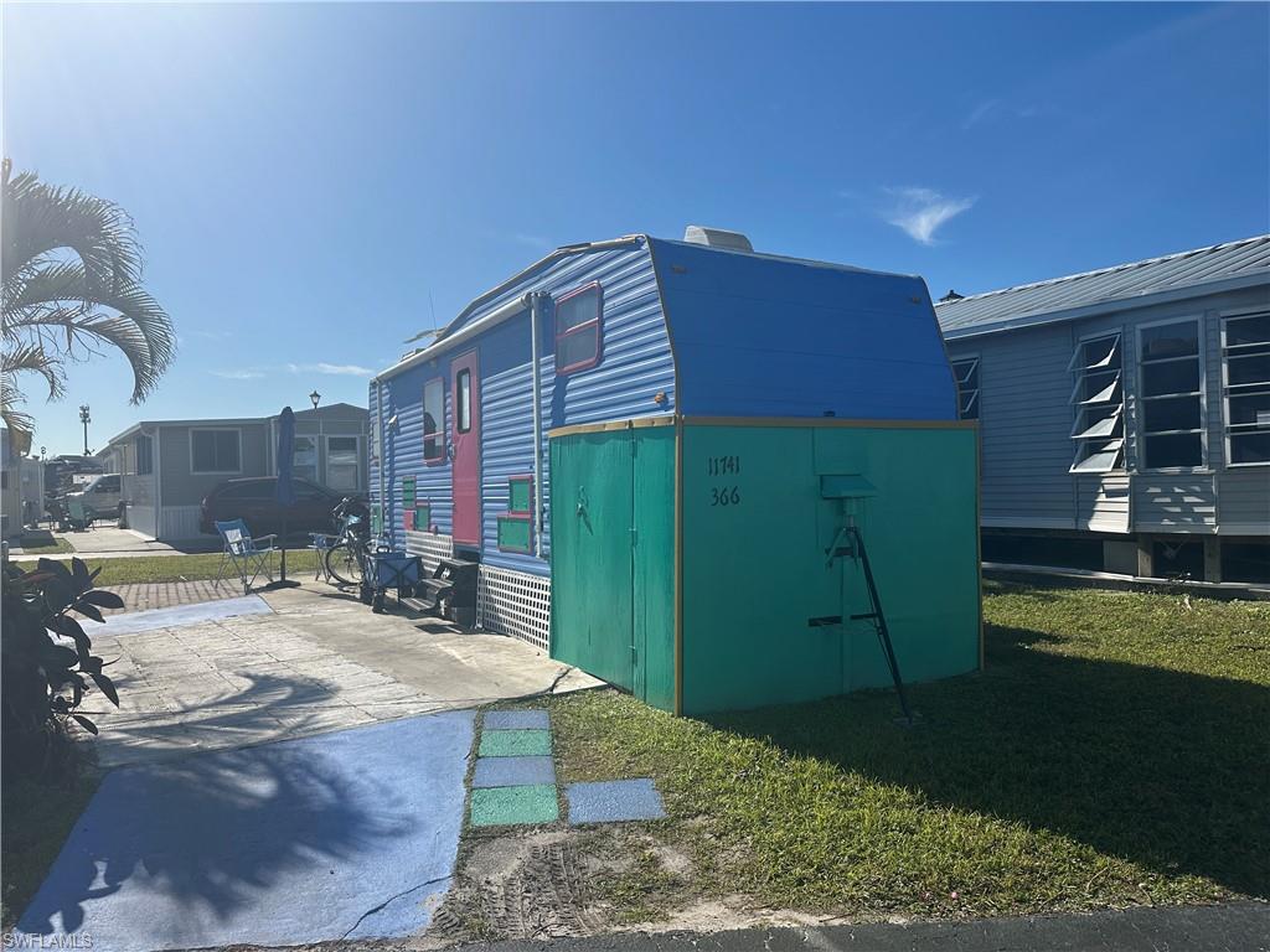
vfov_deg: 56.8
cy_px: 476
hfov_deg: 71.6
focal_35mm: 24
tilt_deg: +0.5
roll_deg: +0.8
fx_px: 881
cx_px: 635
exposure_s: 1/7576
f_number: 1.78
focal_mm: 6.86
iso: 80
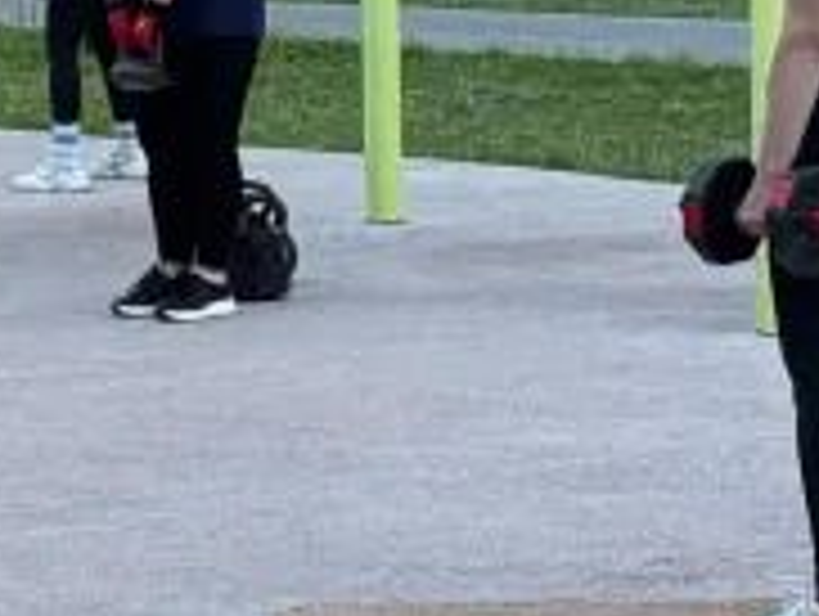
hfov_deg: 9.5
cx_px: -468
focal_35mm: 202
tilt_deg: -0.6
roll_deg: +1.3
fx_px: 4786
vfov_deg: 7.3
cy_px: -153
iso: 100
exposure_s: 1/60
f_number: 1.78
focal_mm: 6.76
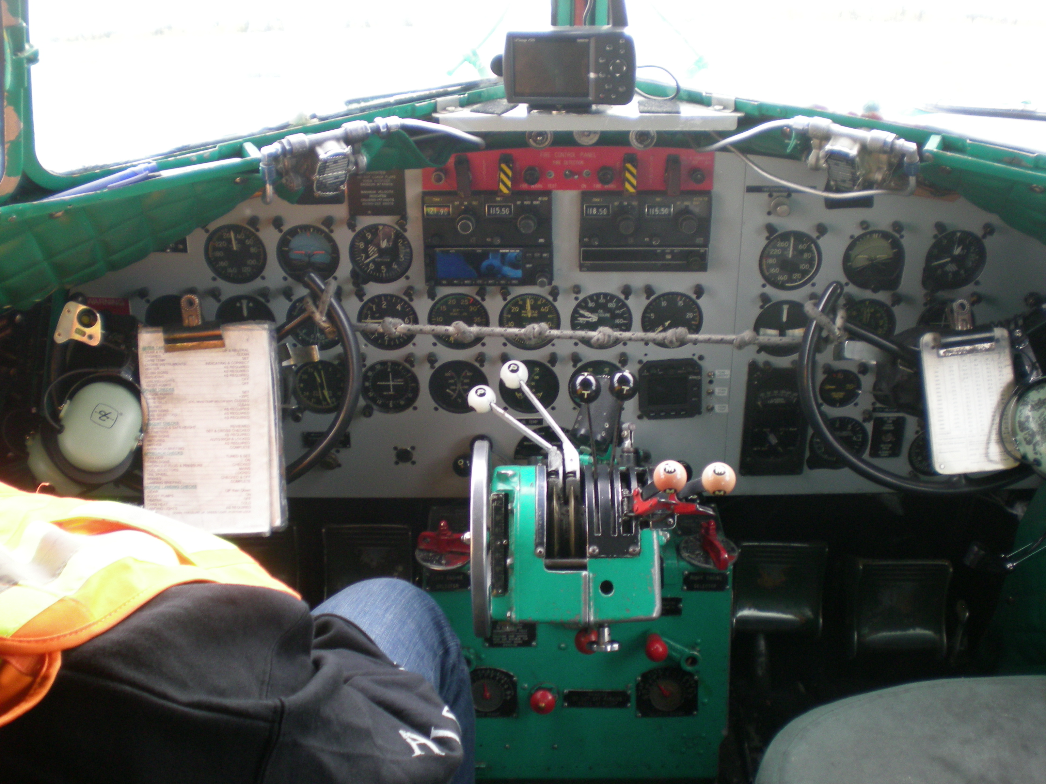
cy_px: 392
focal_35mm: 38
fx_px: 1148
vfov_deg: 37.7
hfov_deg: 49.0
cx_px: 523
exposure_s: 1/62.6
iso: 152
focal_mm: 6.3
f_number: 3.1
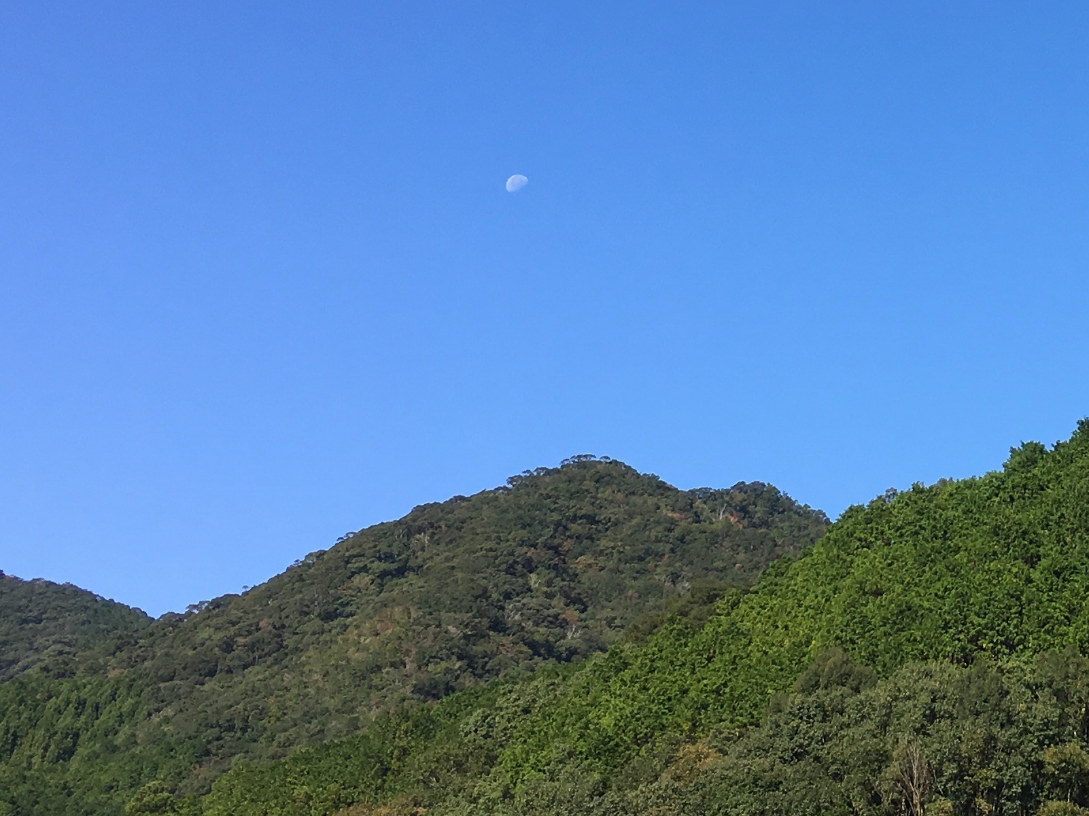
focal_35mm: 73
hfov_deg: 25.4
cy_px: 81
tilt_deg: +27.3
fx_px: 2296
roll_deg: -1.3
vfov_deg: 19.8
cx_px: 1079
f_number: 2.2
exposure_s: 1/1166
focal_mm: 4.15
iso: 25
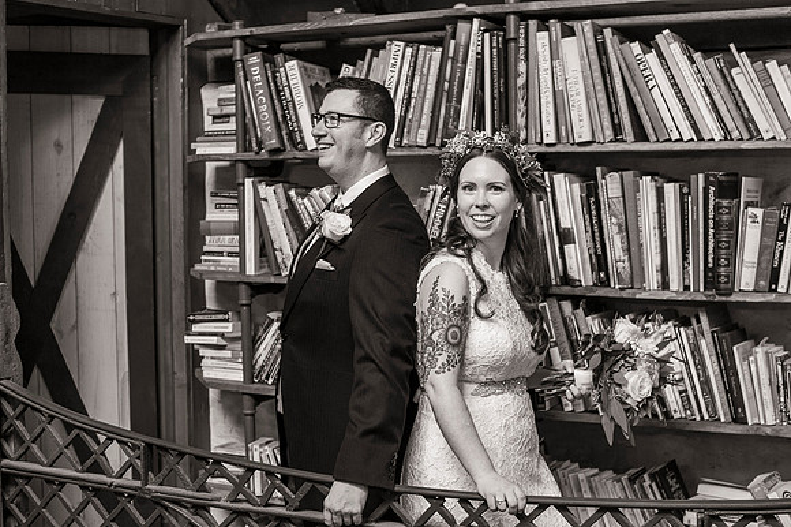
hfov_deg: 39.6
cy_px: 264
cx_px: 396
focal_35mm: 50
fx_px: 1098
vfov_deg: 27.0
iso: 1000
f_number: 3.5
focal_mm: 50
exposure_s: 1/125
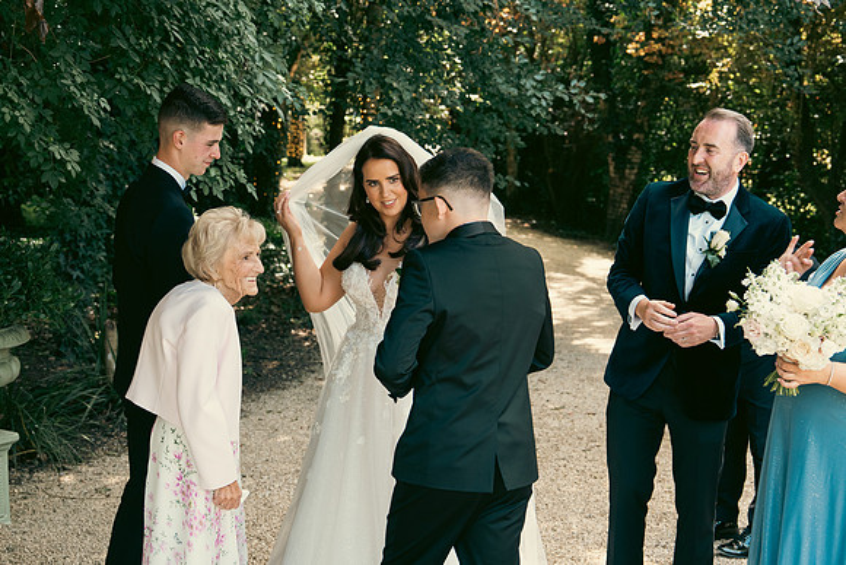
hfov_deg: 35.0
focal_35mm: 57
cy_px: 282
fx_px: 1340
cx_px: 423
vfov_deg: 23.8
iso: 400
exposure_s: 1/200
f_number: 3.5
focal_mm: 38
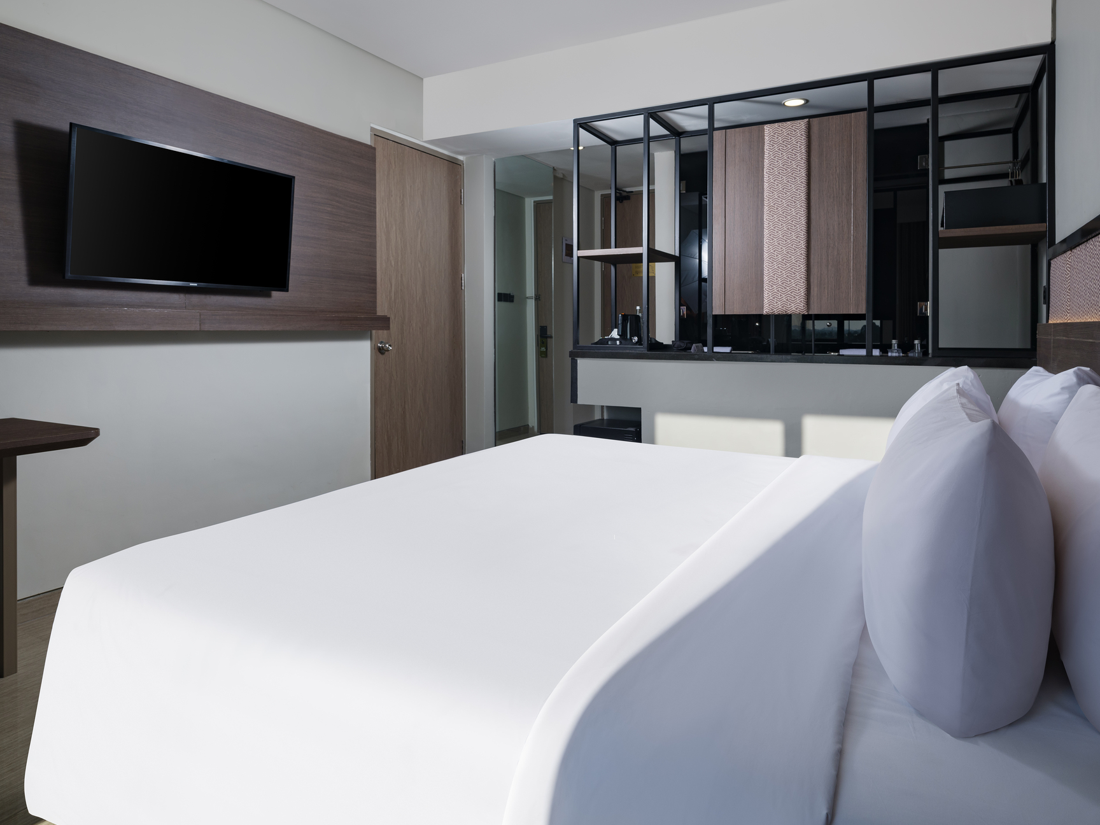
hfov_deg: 81.7
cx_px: 572
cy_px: 395
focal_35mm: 20
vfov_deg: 65.9
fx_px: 636
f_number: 11
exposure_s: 1/30
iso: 200
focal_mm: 23
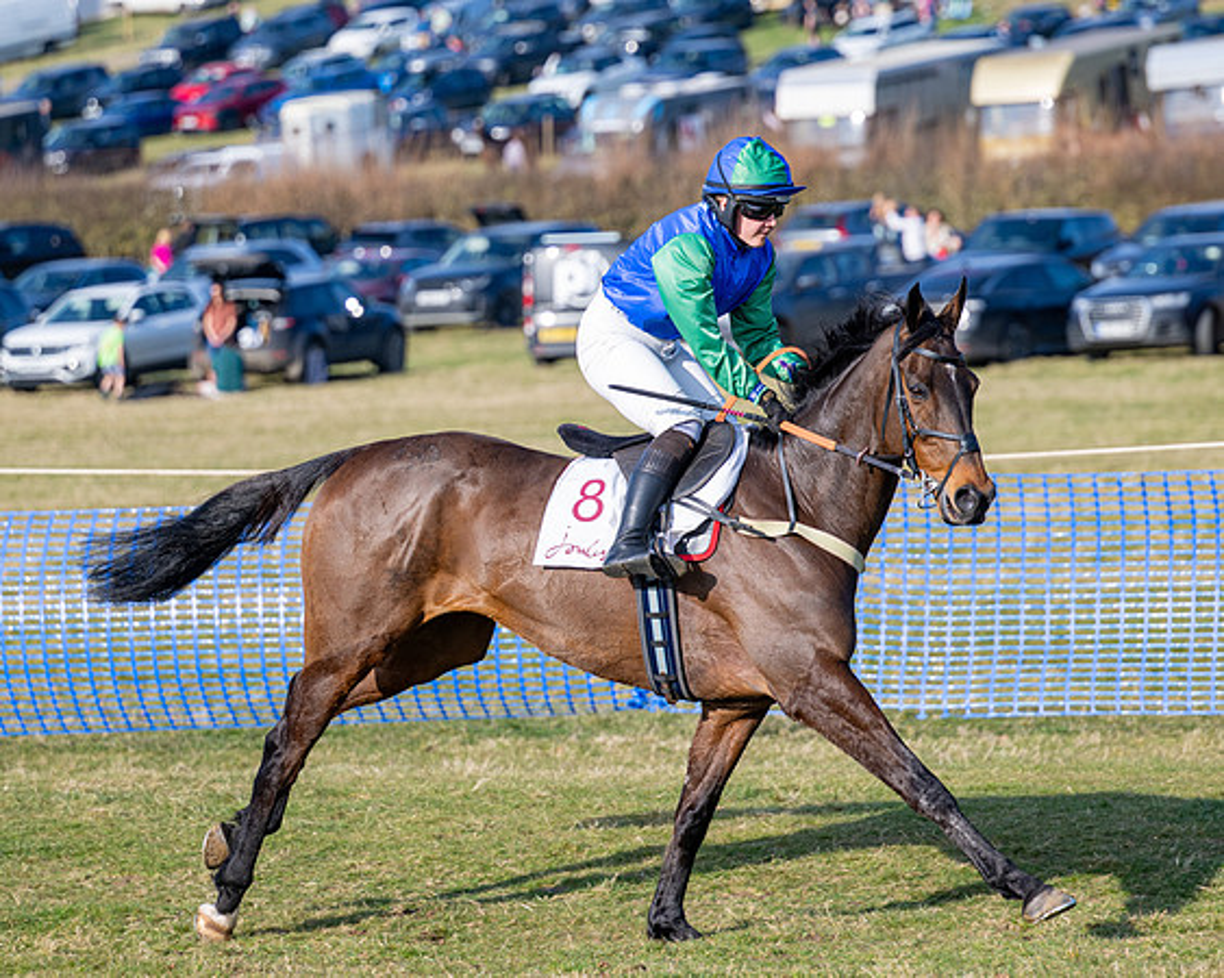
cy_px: 489
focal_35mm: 195
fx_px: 7065
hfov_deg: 9.9
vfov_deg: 7.9
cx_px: 609
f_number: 2.8
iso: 100
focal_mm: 115
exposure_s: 1/1250
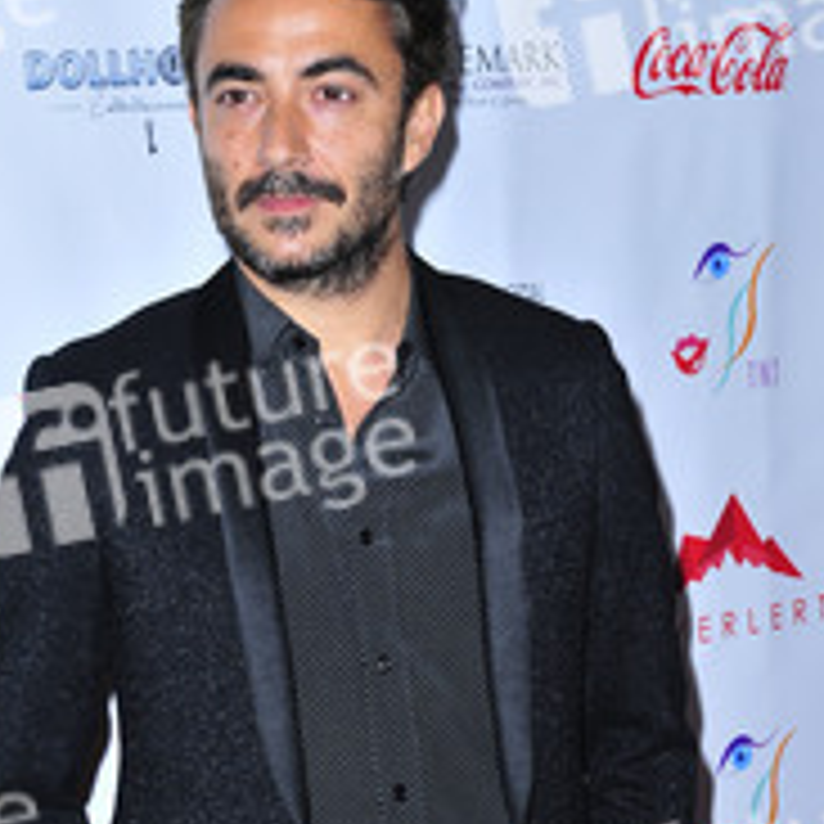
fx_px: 2801
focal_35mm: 104
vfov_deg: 16.6
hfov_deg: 16.7
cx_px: 317
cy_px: 675
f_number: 5.6
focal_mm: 56
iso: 500
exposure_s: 1/320
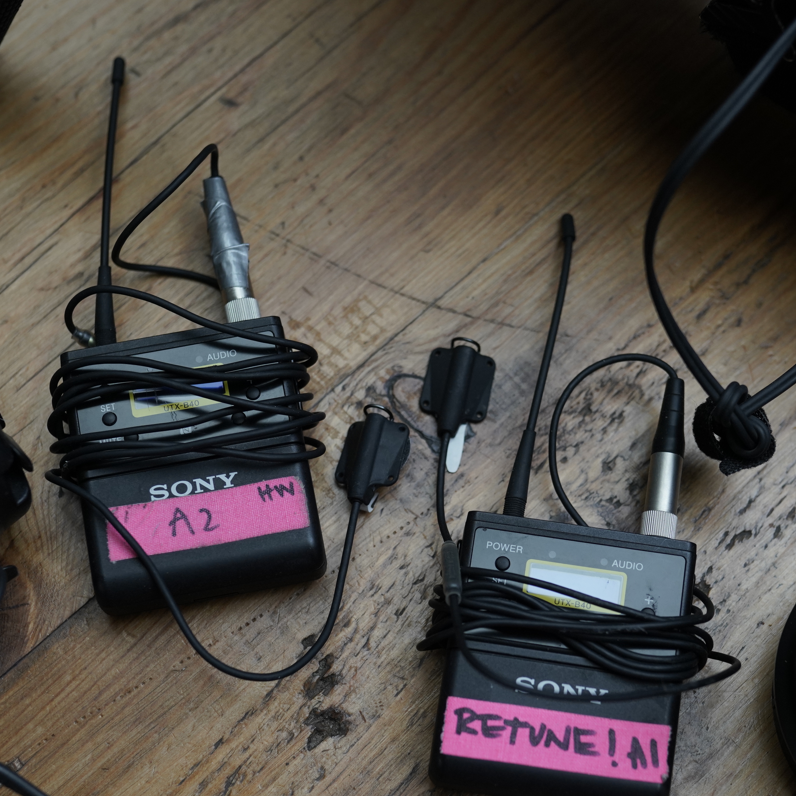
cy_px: 512
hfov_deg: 28.2
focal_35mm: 61
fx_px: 1587
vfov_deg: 28.0
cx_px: 386
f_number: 3.2
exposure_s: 1/250
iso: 800
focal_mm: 35
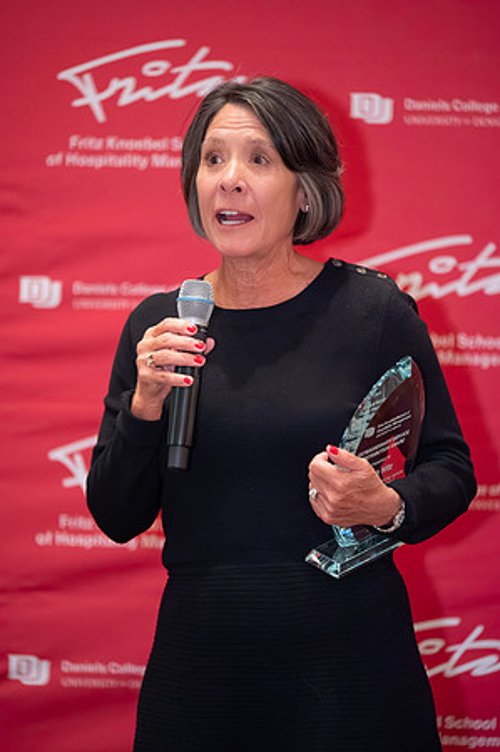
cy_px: 376
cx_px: 250
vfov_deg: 10.3
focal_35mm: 200
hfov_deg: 6.9
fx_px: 4176
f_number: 2.8
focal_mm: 200
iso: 8000
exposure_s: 1/125
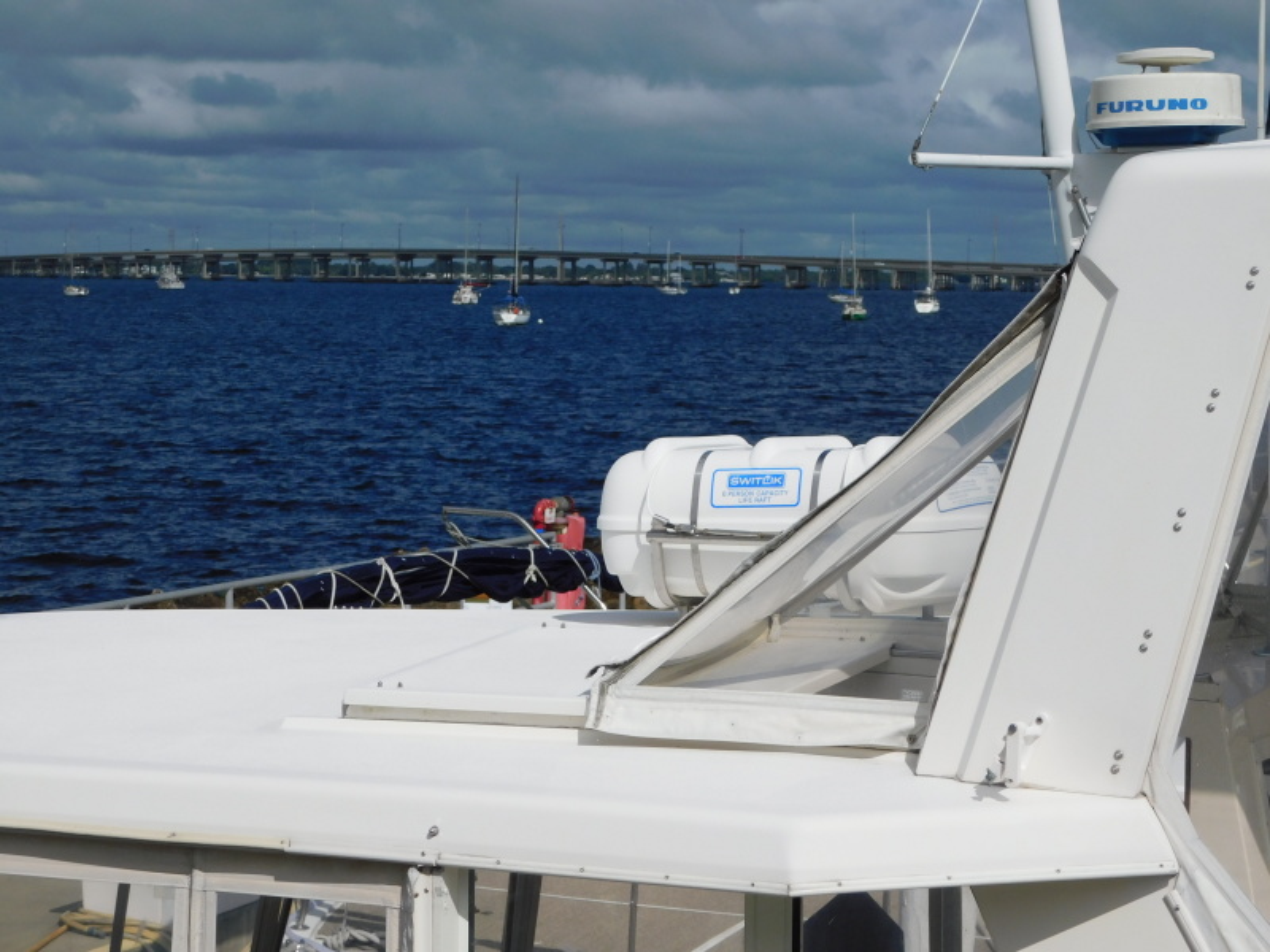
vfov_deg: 16.2
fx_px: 3339
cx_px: 635
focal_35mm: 91
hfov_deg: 21.5
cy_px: 476
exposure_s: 1/800
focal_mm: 16.1
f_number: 9
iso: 125
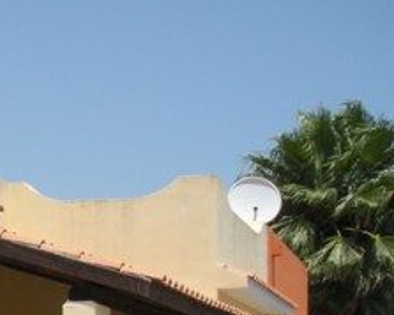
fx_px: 1177
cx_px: -65
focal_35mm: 101
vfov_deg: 14.5
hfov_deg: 18.1
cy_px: 423
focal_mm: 6.3
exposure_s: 1/1000
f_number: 3.5
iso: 88
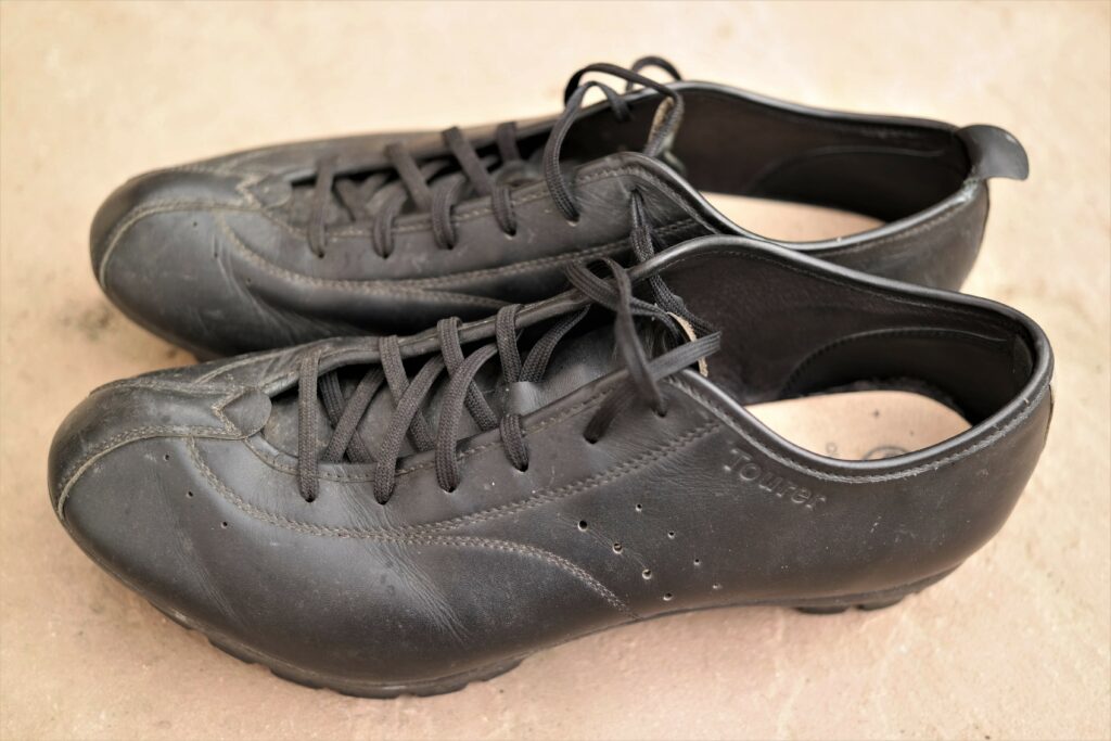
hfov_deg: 42.7
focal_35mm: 46
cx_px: 556
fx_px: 1420
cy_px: 370
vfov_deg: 29.3
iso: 100
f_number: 2
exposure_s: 1/160
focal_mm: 30
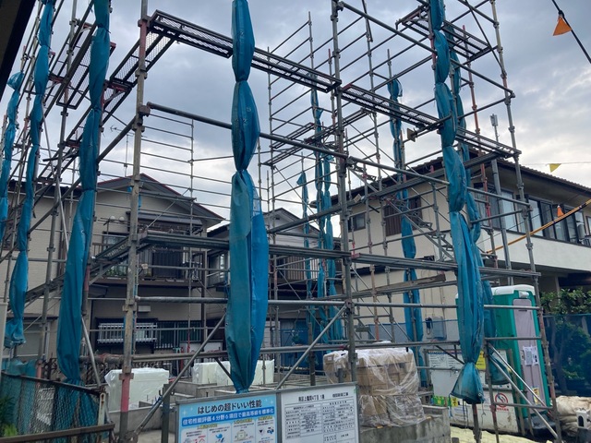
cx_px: 296
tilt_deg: +14.2
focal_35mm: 28
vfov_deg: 49.7
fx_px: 478
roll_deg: +0.2
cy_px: 222
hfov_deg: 63.4
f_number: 1.8
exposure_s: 1/484
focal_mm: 3.99
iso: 20
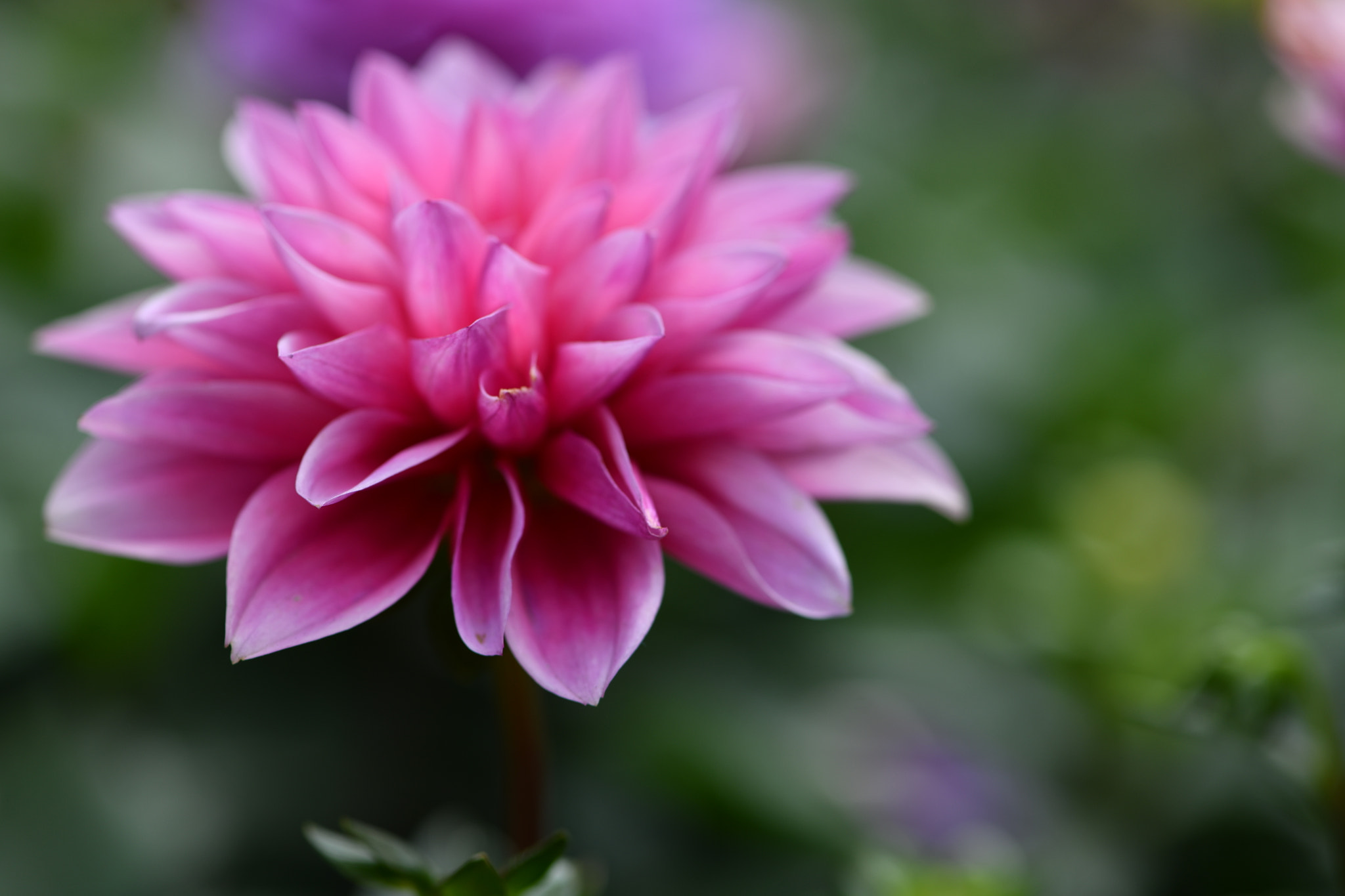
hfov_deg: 19.5
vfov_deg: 13.0
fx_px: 3922
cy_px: 448
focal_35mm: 105
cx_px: 672
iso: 80
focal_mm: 105
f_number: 6.3
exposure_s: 1/500
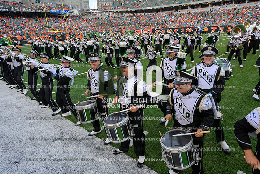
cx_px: 130
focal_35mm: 24
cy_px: 87
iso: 80
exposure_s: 1/100
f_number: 7.1
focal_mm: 24
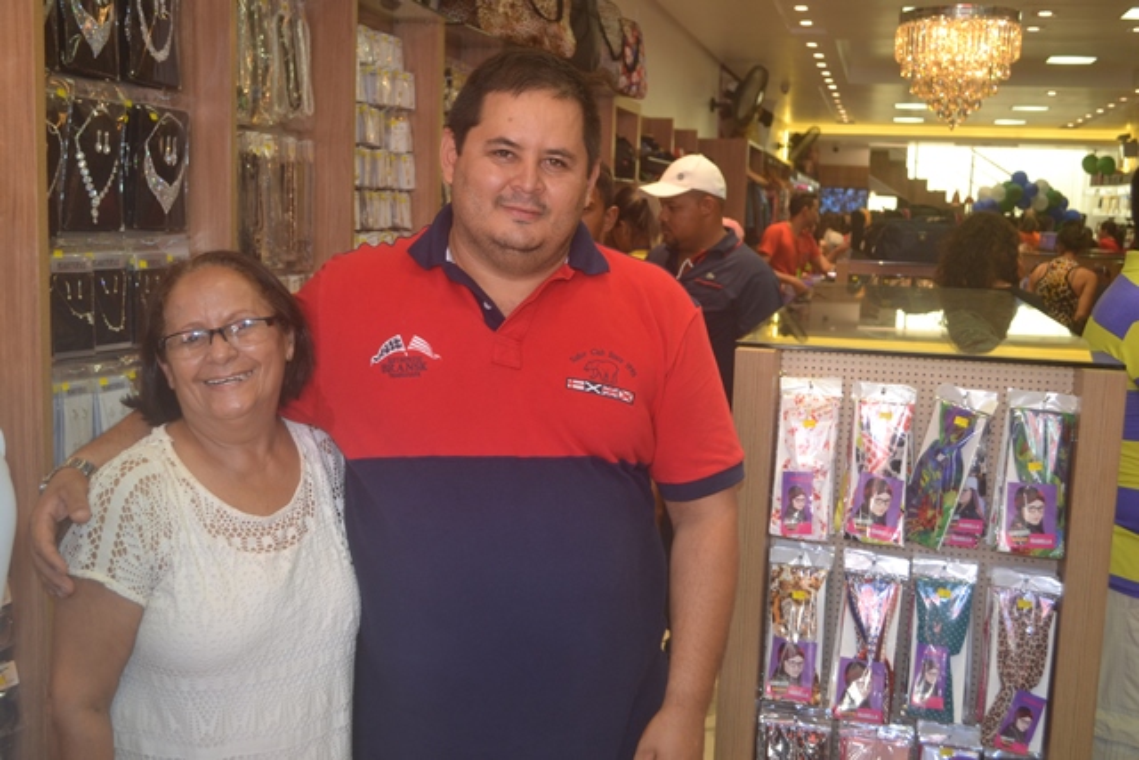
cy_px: 380
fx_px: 1234
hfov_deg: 49.5
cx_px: 570
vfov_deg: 34.2
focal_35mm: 39
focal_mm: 26
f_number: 4.2
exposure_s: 1/80
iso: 400
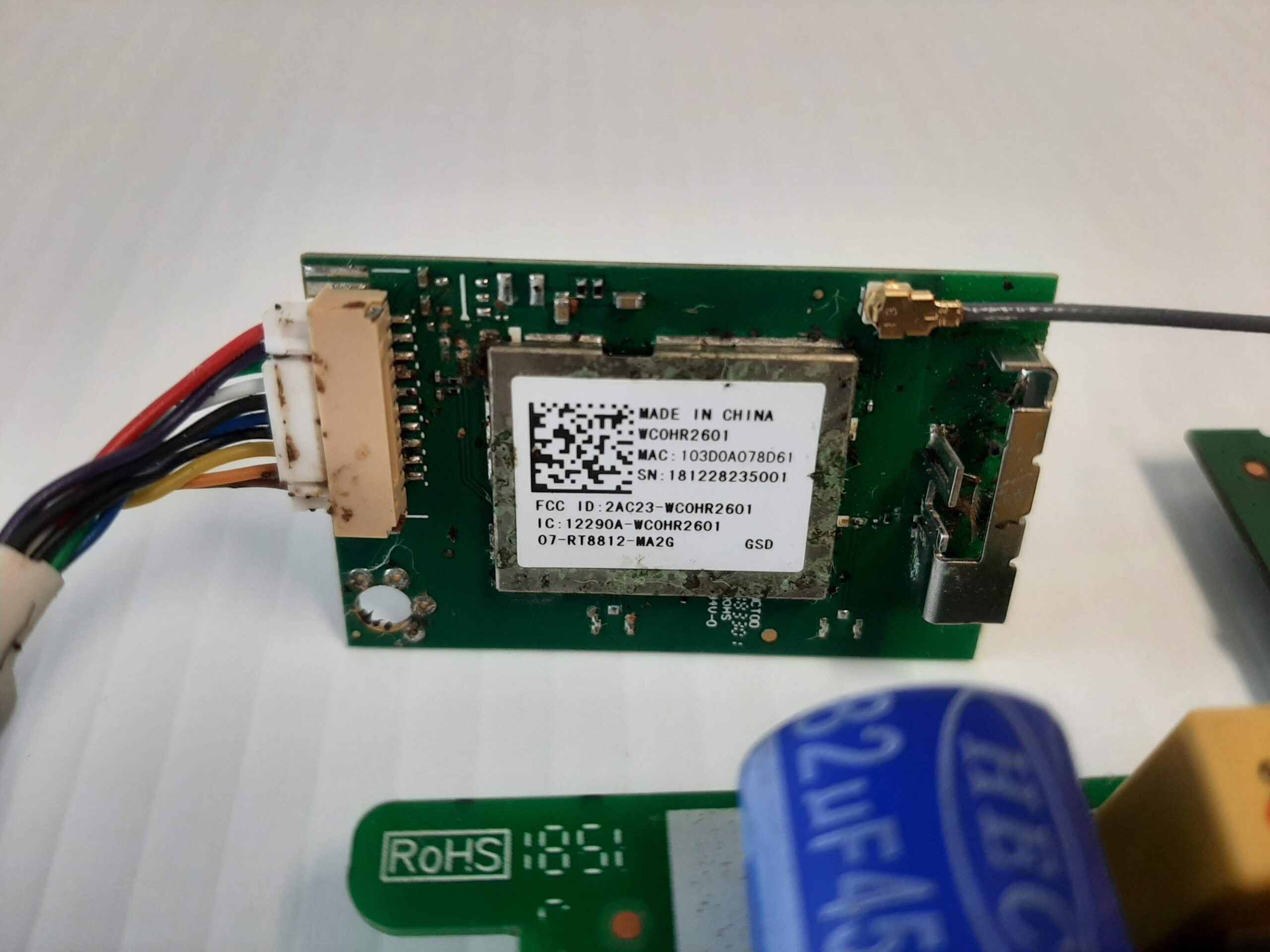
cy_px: 476
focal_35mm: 26
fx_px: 954
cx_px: 635
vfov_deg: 53.1
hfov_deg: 67.3
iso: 64
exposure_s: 1/60
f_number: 1.7
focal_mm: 3.93
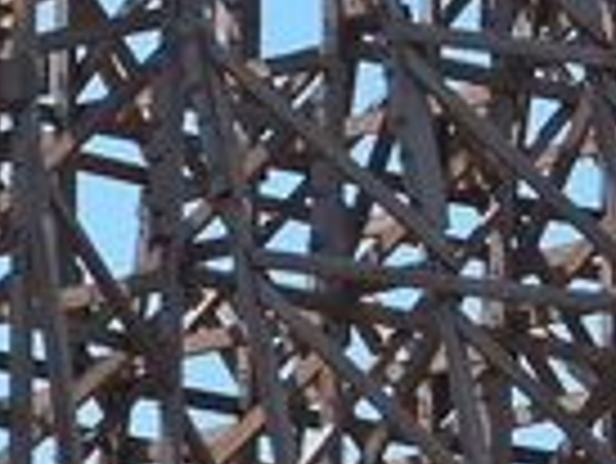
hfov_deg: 2.4
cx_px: 1236
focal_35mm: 811
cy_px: 779
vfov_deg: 1.8
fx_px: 14445
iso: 100
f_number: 5.6
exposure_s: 1/320
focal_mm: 20.1
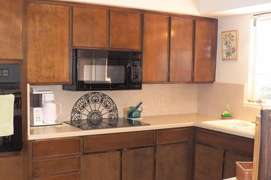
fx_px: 331
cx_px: 105
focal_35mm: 44
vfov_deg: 30.4
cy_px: 104
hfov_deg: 44.2
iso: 160
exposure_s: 1/40
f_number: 2.8
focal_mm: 4.9
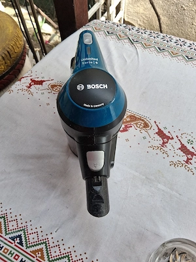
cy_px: 131
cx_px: 98
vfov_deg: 67.3
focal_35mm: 26
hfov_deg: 53.1
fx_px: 196
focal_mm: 3.98
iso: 32
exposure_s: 1/100
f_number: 1.8
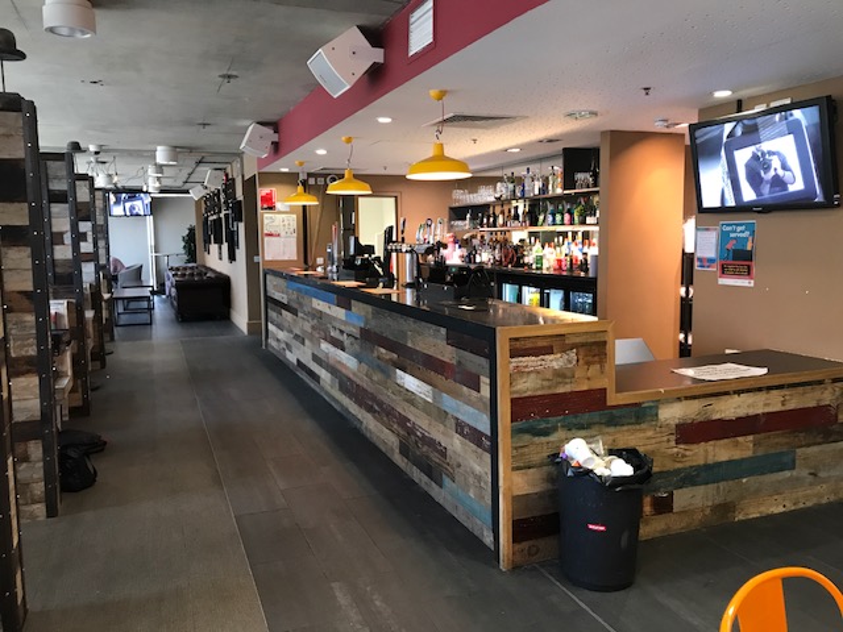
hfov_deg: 63.4
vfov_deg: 49.7
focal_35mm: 28
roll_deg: +0.3
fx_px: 682
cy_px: 316
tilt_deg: -4.9
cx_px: 422
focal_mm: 3.99
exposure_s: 1/17
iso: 80
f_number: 1.8
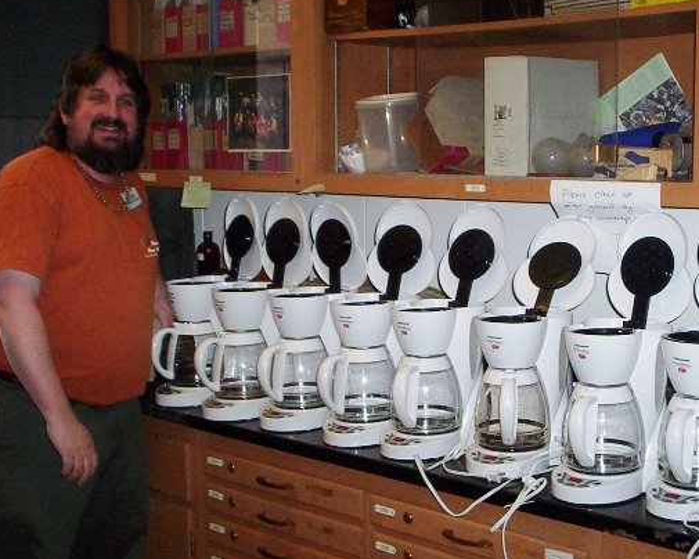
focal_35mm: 54
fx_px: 1117
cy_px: 297
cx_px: 480
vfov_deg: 28.1
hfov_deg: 34.3
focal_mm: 4.99
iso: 140
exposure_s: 1/60
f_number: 4.5
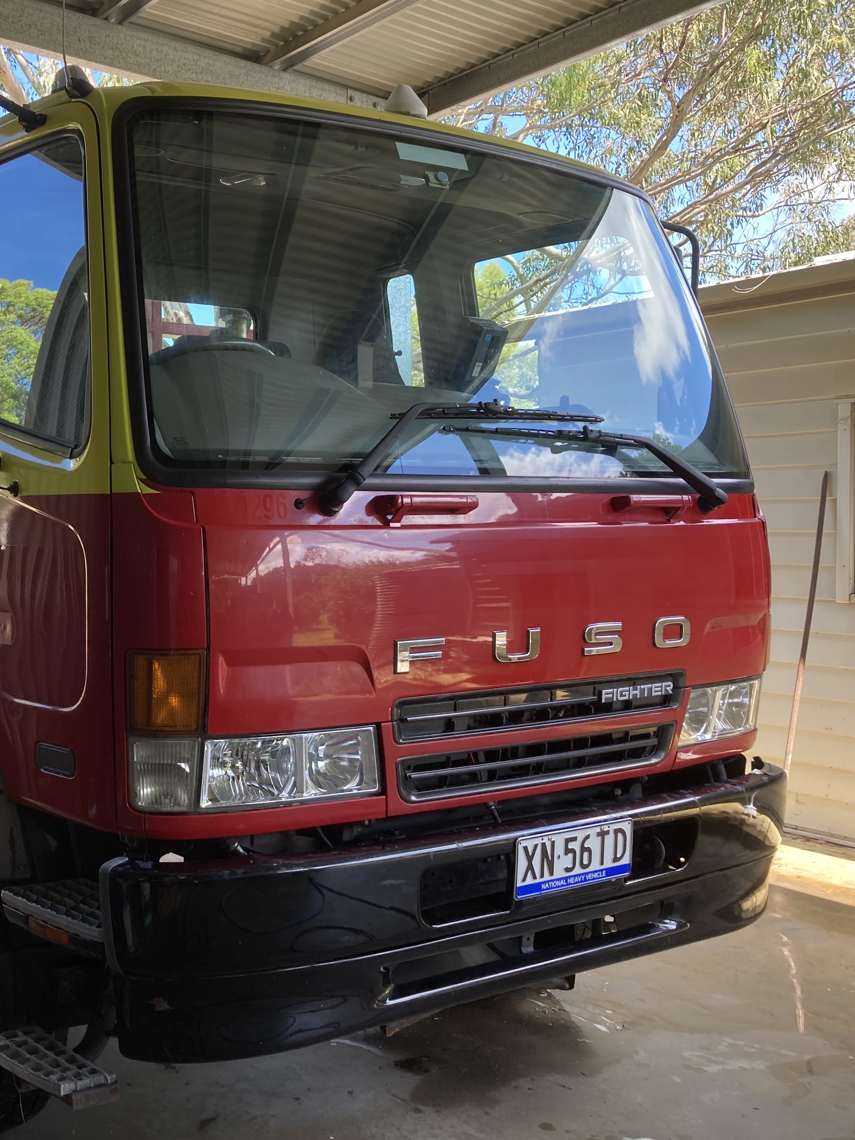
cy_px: 563
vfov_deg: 49.0
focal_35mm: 38
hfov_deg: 36.3
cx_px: 158
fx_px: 1252
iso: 20
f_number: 1.8
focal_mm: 3.99
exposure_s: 1/123
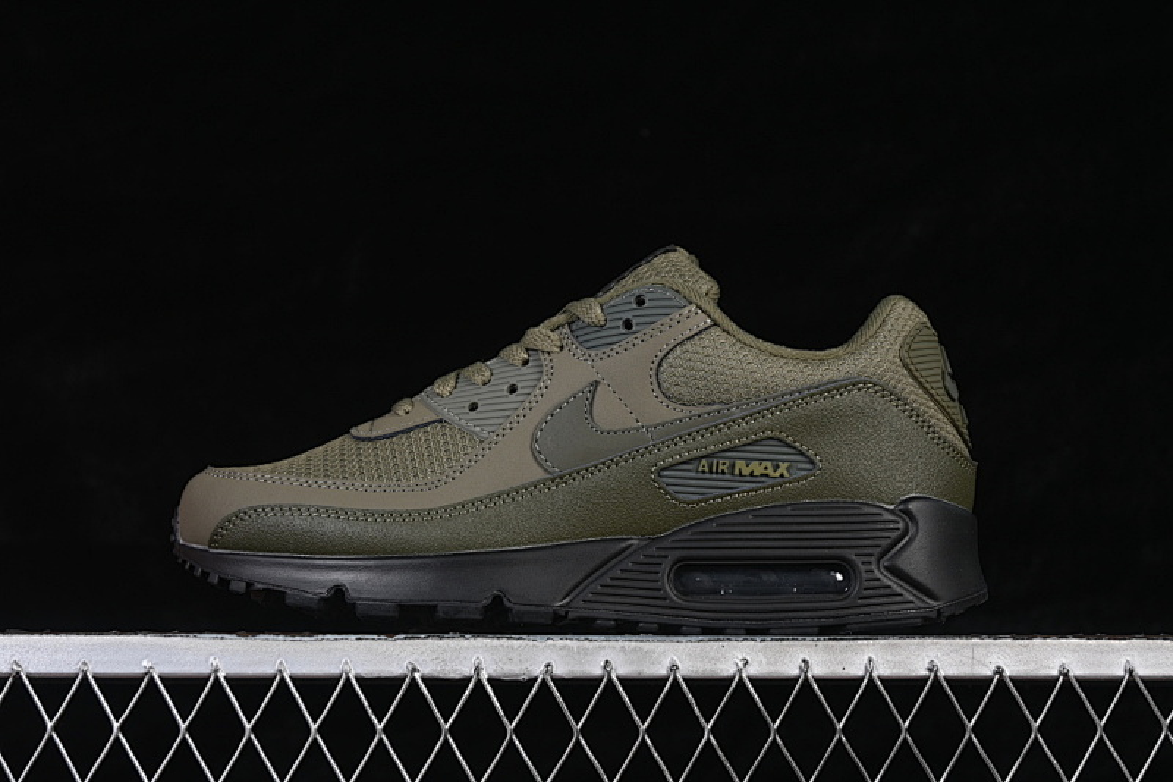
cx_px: 586
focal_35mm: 75
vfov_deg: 18.2
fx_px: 2443
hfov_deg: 27.0
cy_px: 391
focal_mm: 50
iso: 160
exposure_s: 1/60
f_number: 7.1
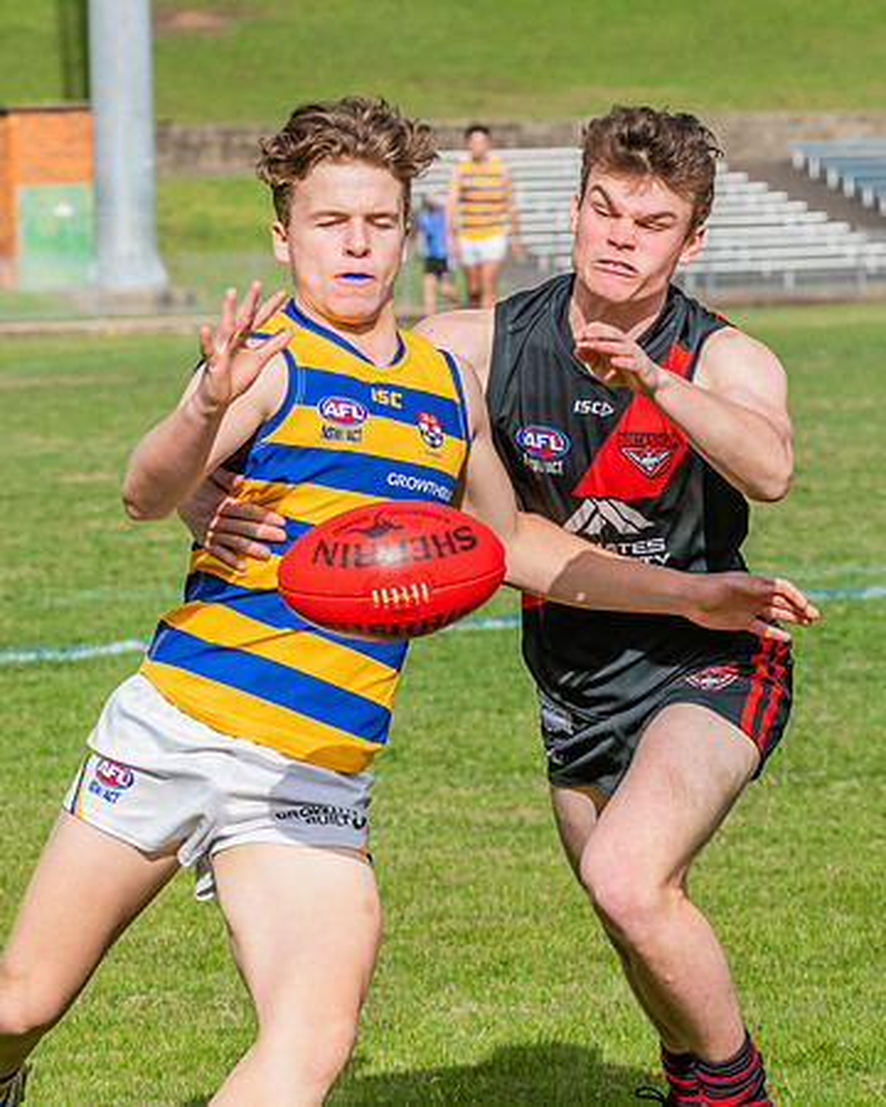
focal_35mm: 236
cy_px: 494
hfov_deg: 6.6
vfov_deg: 8.2
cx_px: 536
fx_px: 7740
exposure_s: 1/1600
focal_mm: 150
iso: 800
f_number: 11
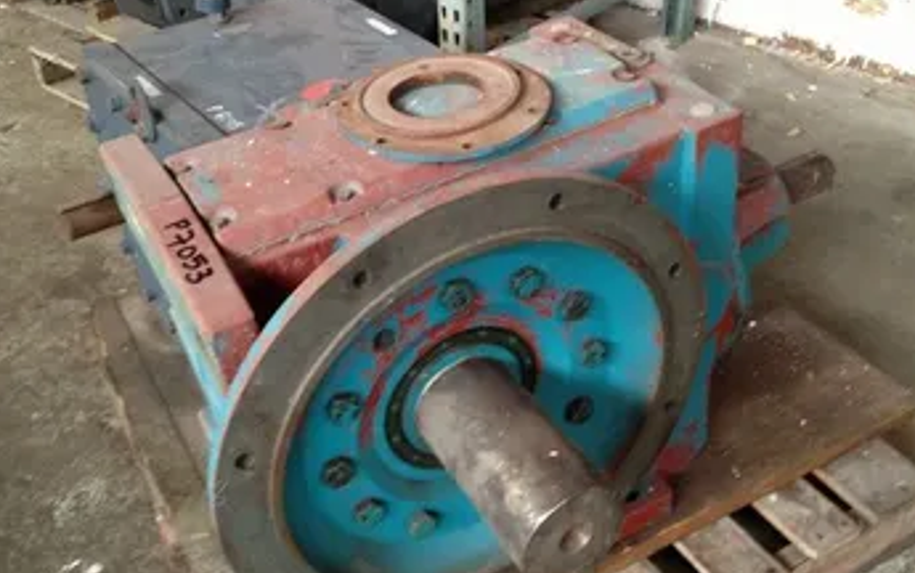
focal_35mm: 43
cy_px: 326
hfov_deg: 46.2
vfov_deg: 29.9
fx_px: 1073
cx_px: 477
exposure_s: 1/20
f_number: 2.4
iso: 250
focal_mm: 4.28
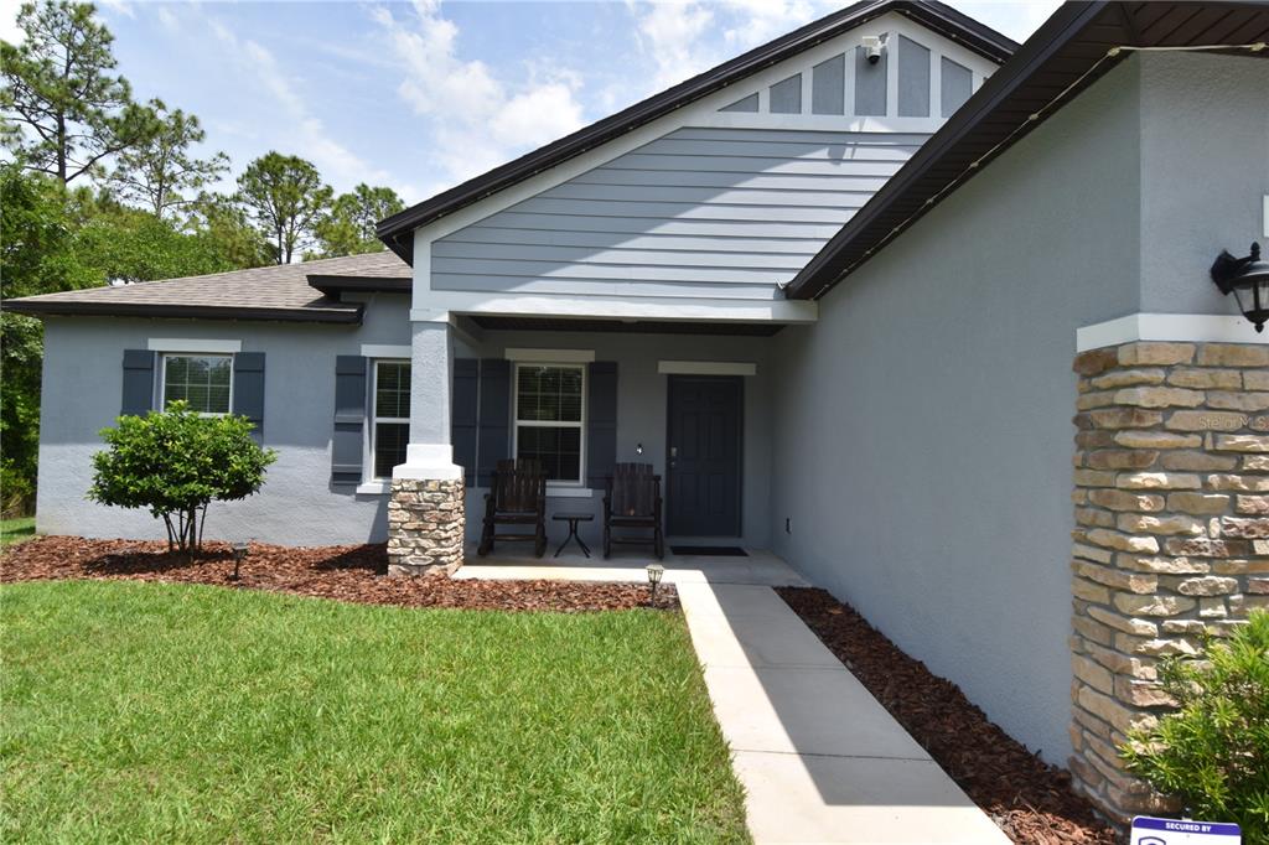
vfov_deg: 67.3
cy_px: 422
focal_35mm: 18
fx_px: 634
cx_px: 634
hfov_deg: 90.0
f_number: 10
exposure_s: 1/200
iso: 100
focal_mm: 12
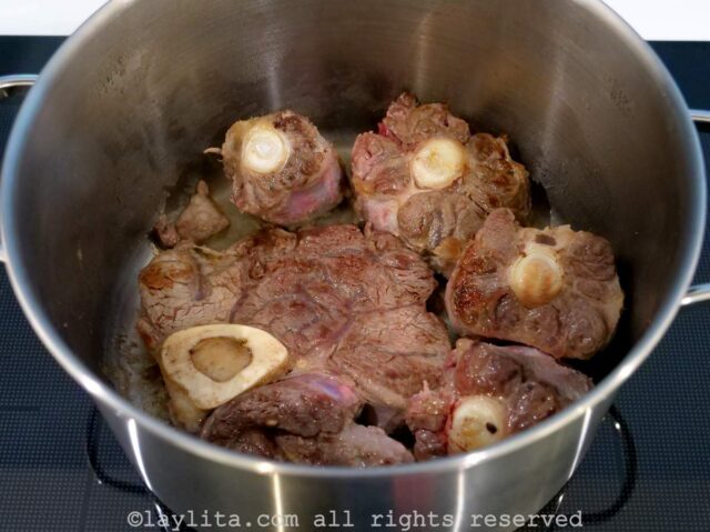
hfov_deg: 43.0
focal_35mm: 44
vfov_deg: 32.8
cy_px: 266
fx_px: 902
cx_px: 355
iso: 3200
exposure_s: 1/60
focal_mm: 22
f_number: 3.3
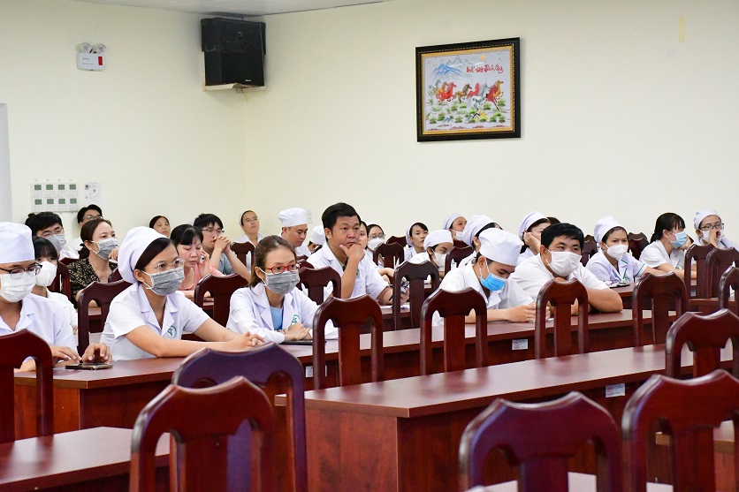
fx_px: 1724
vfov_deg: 16.3
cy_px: 246
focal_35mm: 84
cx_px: 370
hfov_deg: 24.2
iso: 14400
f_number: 7.1
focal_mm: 56
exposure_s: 1/500
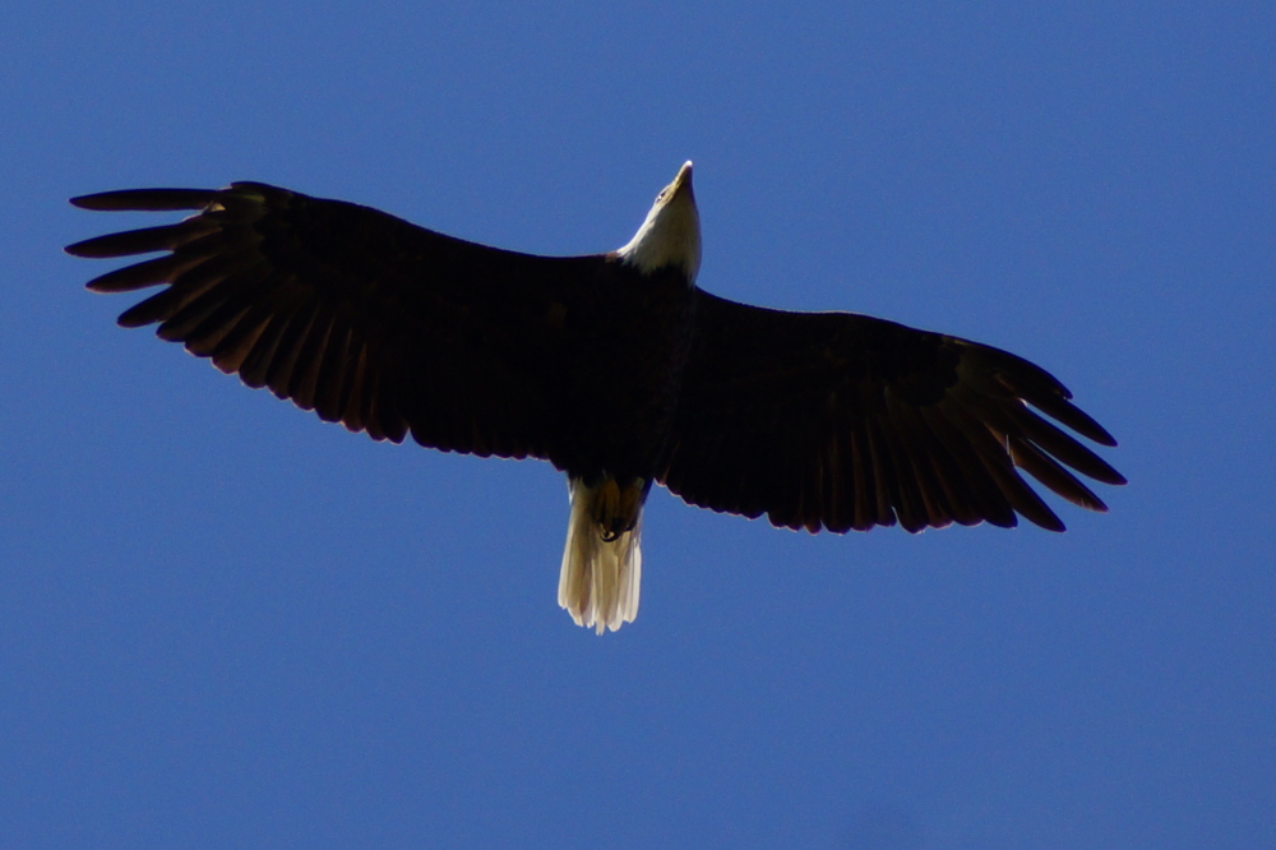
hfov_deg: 5.5
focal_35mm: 375
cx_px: 638
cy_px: 425
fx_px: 13287
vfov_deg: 3.7
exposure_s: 1/400
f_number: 6.3
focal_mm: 250
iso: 160
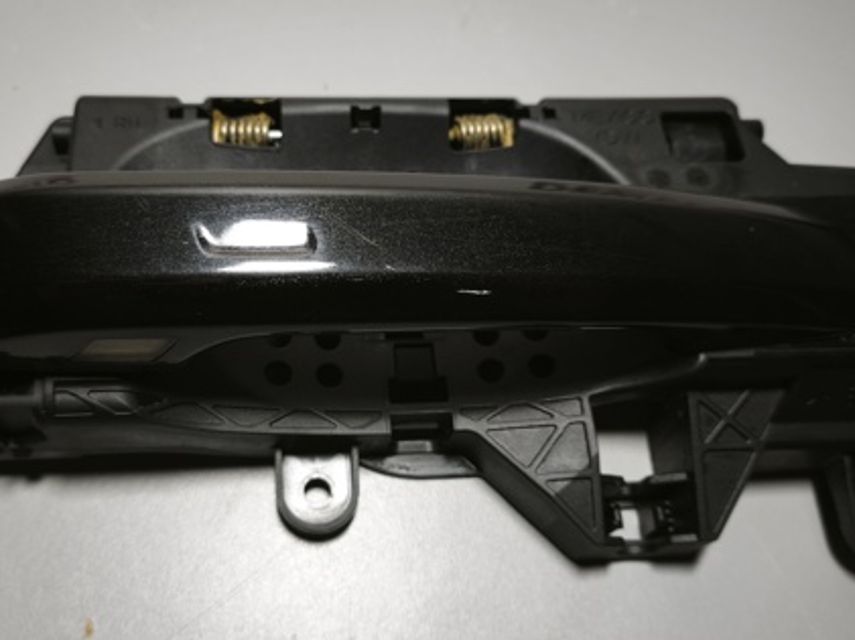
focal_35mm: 35
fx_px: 864
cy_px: 339
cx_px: 372
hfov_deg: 52.5
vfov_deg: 40.6
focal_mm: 5.35
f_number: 1.7
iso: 50
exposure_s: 1/103
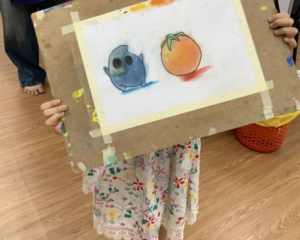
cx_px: 151
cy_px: 52
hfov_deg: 47.9
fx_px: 337
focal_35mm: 38
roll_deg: -2.6
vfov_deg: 37.9
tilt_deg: -23.5
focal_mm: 3
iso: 40
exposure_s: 1/100
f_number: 1.8
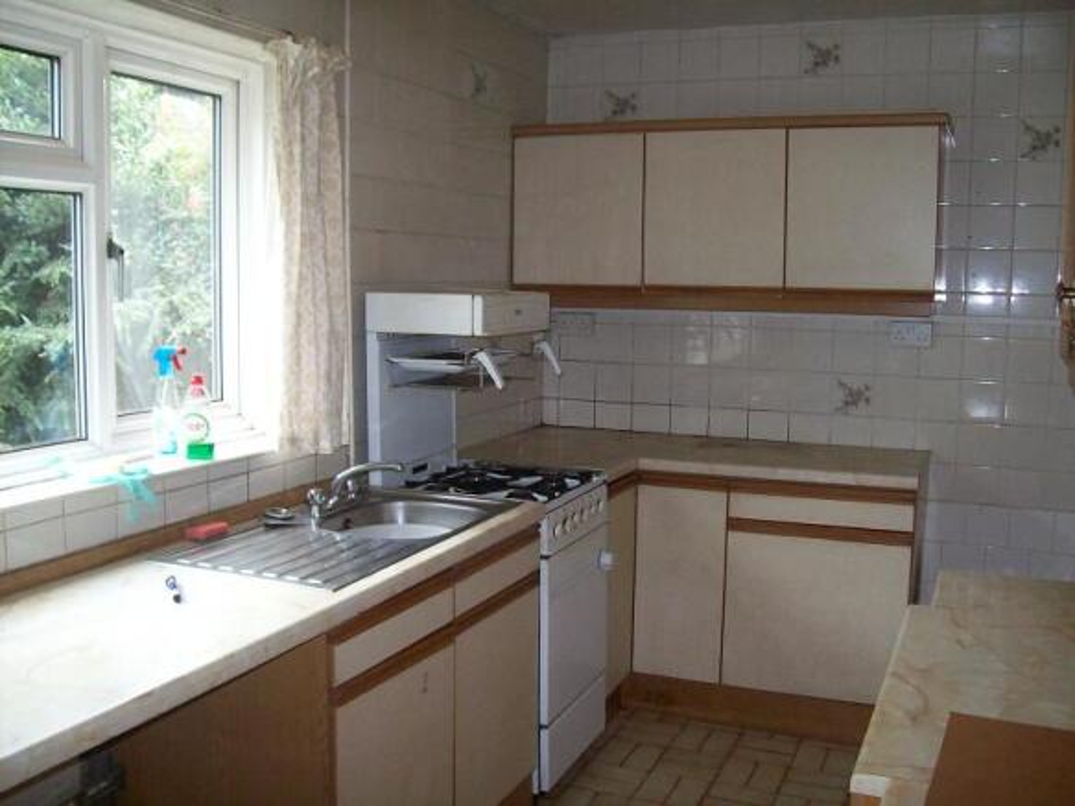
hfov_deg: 51.4
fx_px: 1118
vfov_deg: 39.6
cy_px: 403
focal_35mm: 36
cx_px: 538
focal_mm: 6
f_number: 2.7
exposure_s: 1/93.3
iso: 200
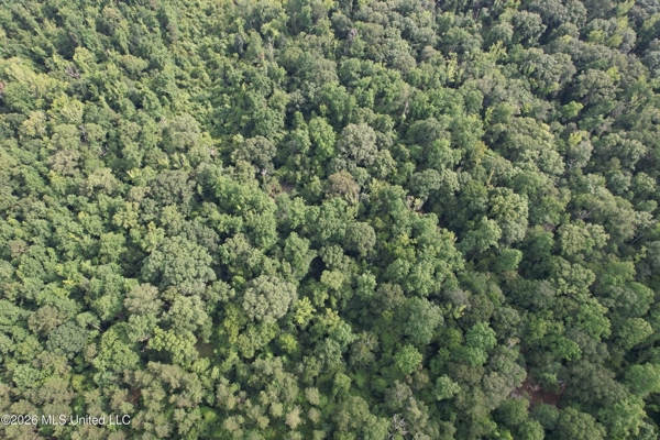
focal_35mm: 22
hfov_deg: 78.6
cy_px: 220
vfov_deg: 57.2
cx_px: 330
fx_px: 403
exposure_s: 1/350
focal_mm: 8.38
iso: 110
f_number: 2.8
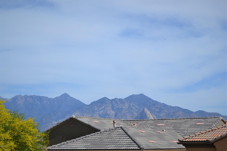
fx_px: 520
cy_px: 76
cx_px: 114
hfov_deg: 24.6
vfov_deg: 16.5
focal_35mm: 82
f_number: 9
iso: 100
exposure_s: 1/320
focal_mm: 55
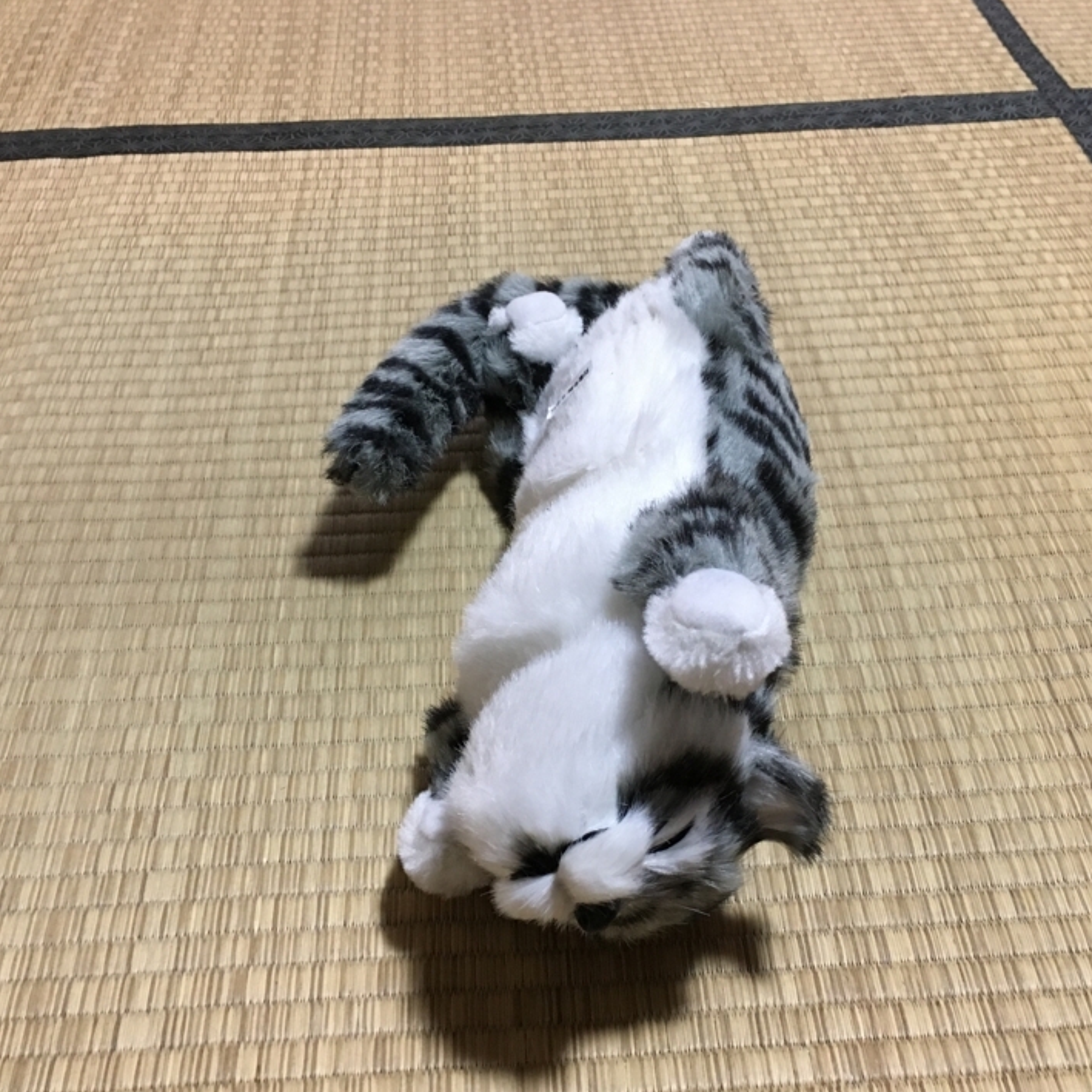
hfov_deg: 44.9
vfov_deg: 44.9
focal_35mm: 37
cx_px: 607
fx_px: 1321
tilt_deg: -43.4
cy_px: 576
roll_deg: -0.2
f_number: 2.2
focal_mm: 4.15
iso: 160
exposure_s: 1/30
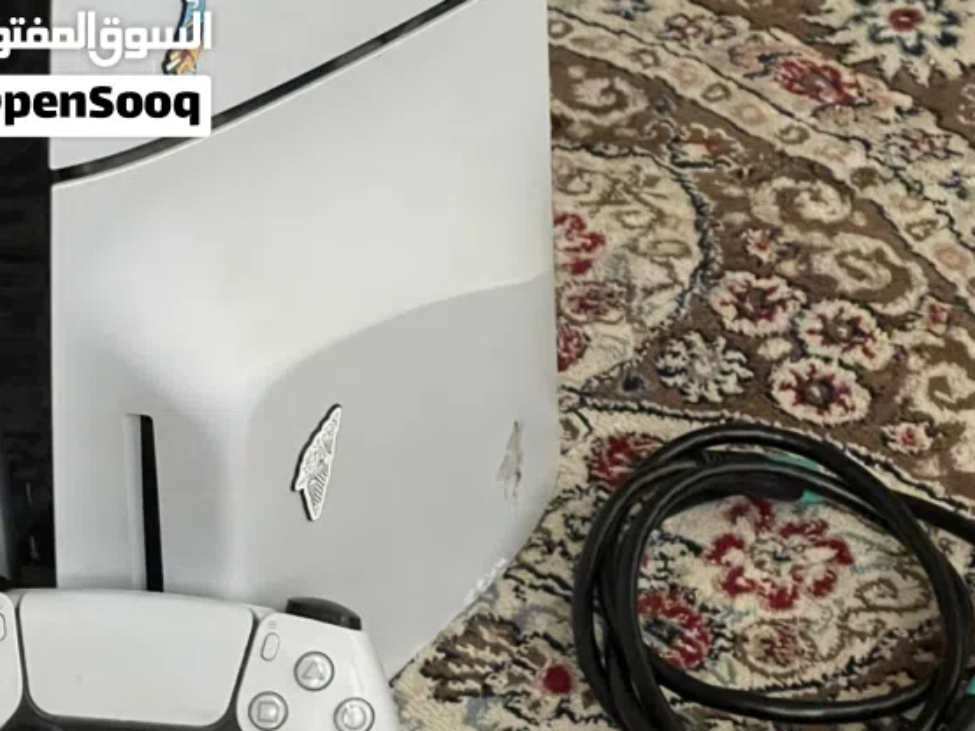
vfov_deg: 24.4
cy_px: 390
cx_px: 476
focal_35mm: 60
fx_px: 1690
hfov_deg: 32.2
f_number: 2
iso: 1000
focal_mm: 6
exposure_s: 1/36
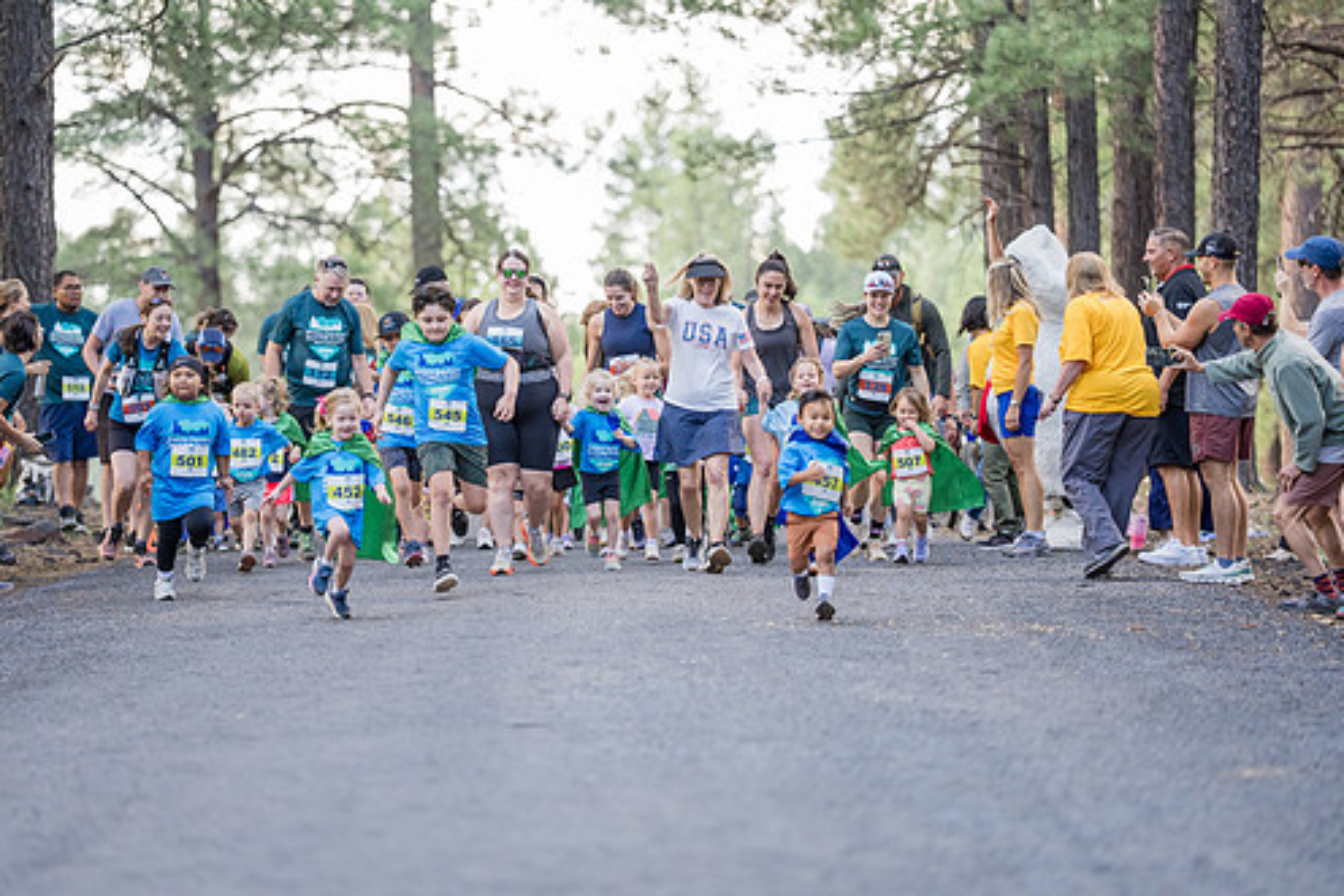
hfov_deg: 11.3
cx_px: 574
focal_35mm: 182
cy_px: 402
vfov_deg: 7.6
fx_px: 6796
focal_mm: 155.6
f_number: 2.8
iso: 1250
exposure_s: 1/640
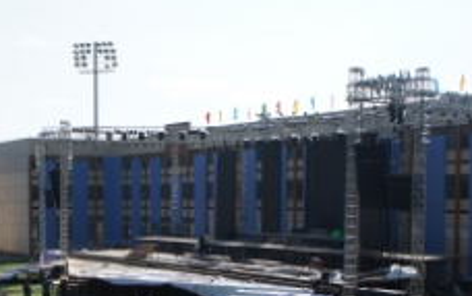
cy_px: 250
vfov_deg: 20.4
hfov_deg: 31.6
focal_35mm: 63
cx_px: 95
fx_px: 811
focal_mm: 21
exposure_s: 1/500
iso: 200
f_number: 8
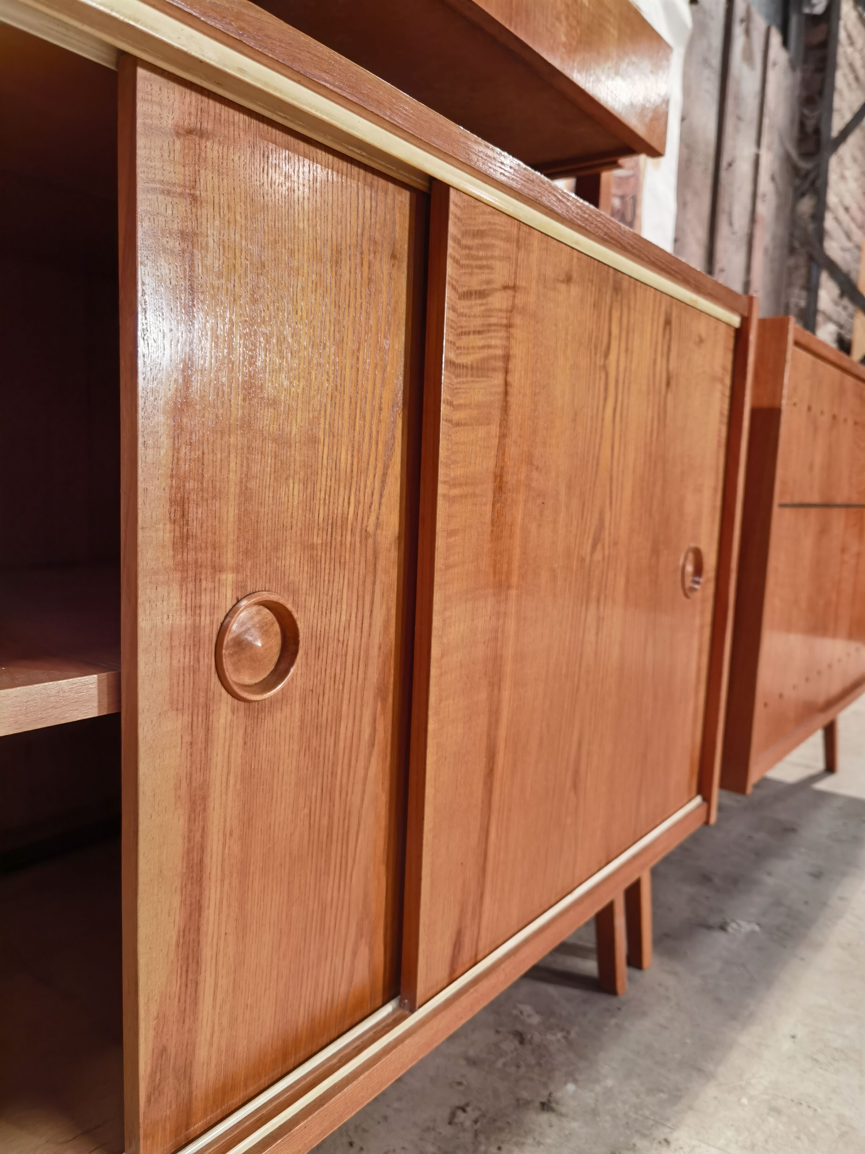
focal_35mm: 25
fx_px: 833
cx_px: 432
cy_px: 577
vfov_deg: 69.4
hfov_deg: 54.9
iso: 250
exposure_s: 1/33.3
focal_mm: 6.71
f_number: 1.9
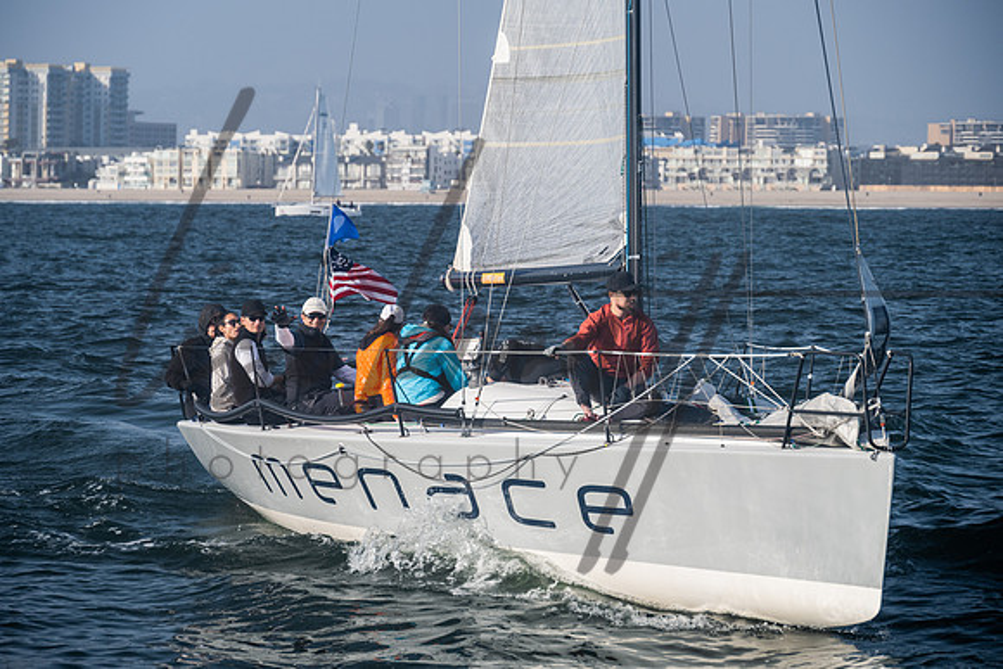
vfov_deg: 8.2
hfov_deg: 12.3
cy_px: 335
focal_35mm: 167
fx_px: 4642
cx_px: 480
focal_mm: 155
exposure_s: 1/500
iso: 200
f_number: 6.3
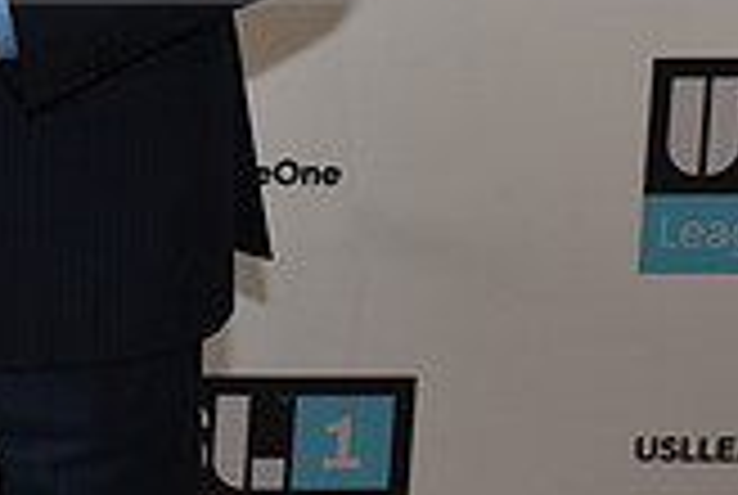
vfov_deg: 11.6
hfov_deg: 16.7
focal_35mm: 113
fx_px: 2321
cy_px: -286
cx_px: -297
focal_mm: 32
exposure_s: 1/60
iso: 400
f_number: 5.6
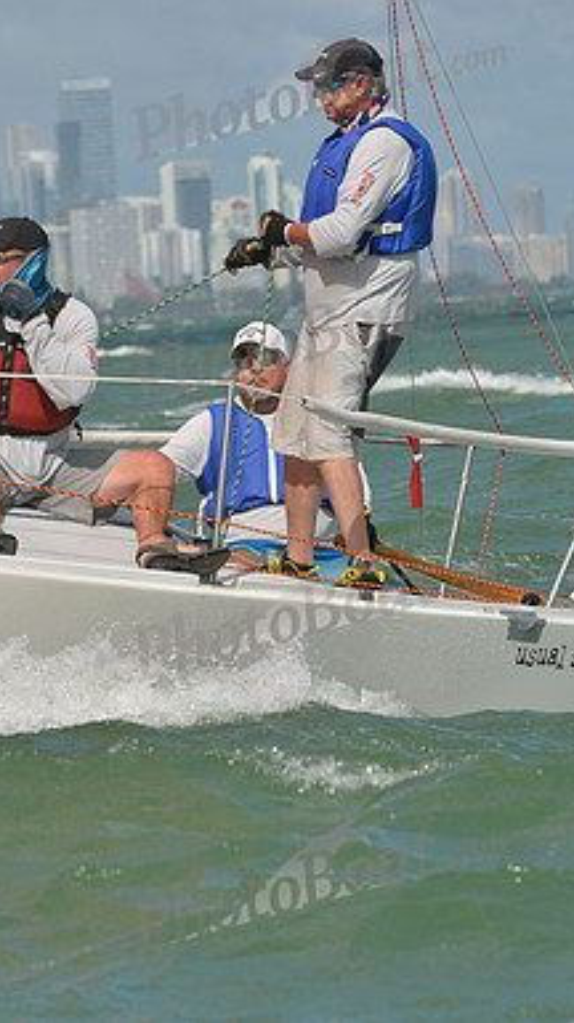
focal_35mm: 316
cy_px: 512
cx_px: -3
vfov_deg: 6.8
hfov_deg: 3.8
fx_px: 8567
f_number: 10
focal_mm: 200
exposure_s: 1/1250
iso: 280
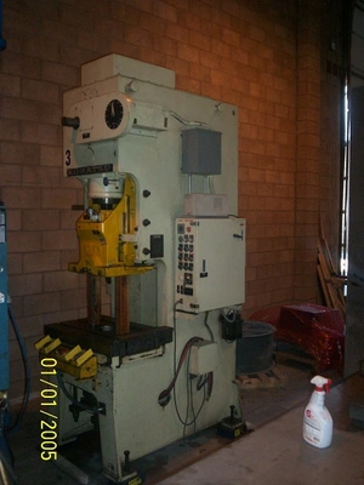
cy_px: 242
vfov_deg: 51.4
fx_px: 505
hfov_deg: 39.7
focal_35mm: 36
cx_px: 182
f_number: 4.5
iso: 140
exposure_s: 1/64
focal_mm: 5.9
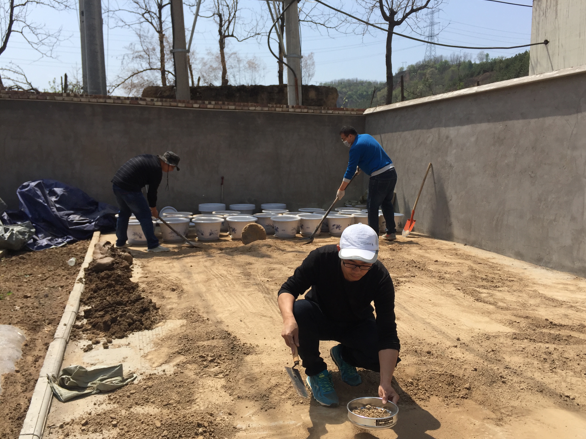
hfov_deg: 60.0
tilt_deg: -5.5
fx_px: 508
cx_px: 302
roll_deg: -2.3
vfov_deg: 46.8
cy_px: 225
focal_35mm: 30
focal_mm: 4.15
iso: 32
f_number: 2.2
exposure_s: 1/2326
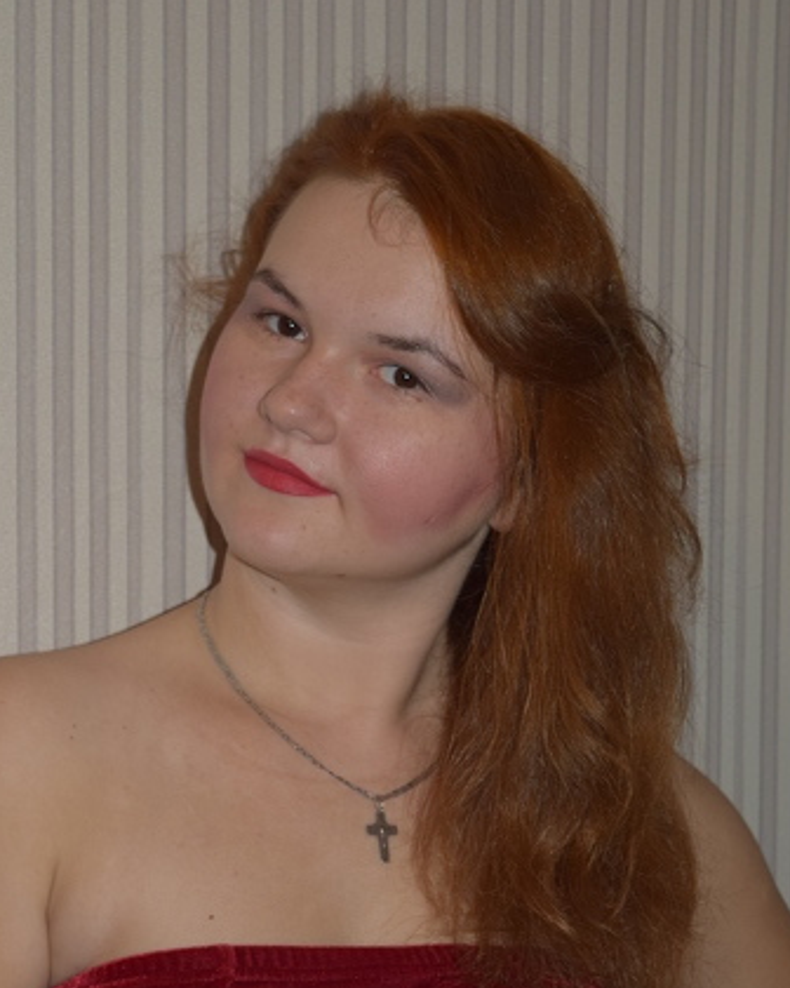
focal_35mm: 111
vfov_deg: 17.3
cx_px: 346
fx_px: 3234
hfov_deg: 13.9
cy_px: 656
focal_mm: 55
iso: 800
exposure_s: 1/60
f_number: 5.6
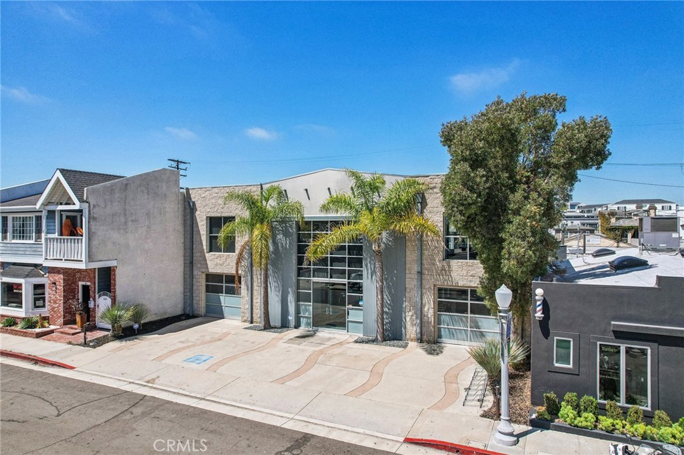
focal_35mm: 22
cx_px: 342
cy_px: 228
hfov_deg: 78.6
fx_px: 418
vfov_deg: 57.2
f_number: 2.8
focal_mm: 8.4
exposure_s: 1/3000
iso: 130
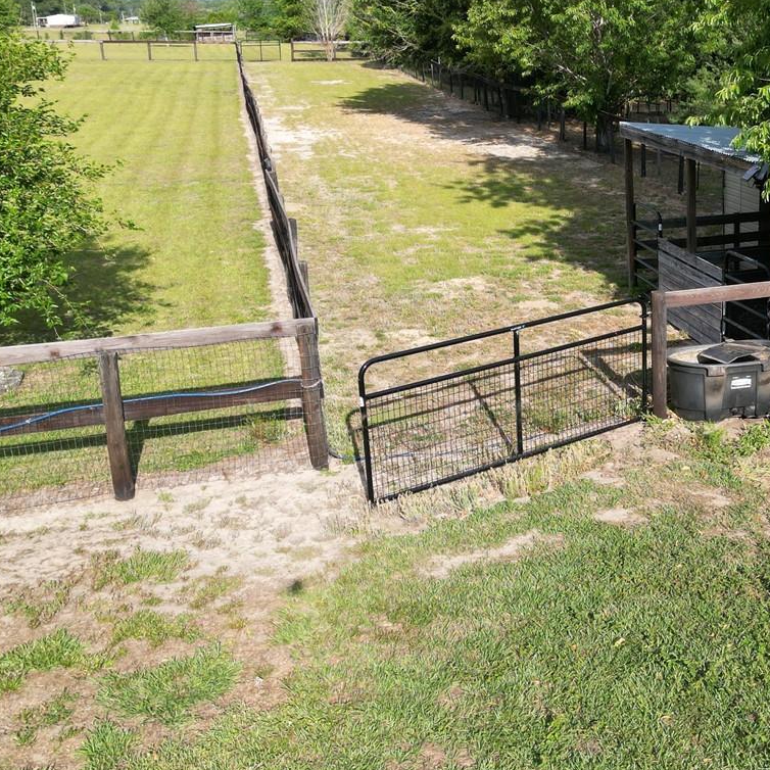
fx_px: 1132
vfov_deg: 37.5
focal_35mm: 45
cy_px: 375
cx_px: 614
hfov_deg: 36.3
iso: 110
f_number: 1.7
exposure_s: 1/2000
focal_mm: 6.72
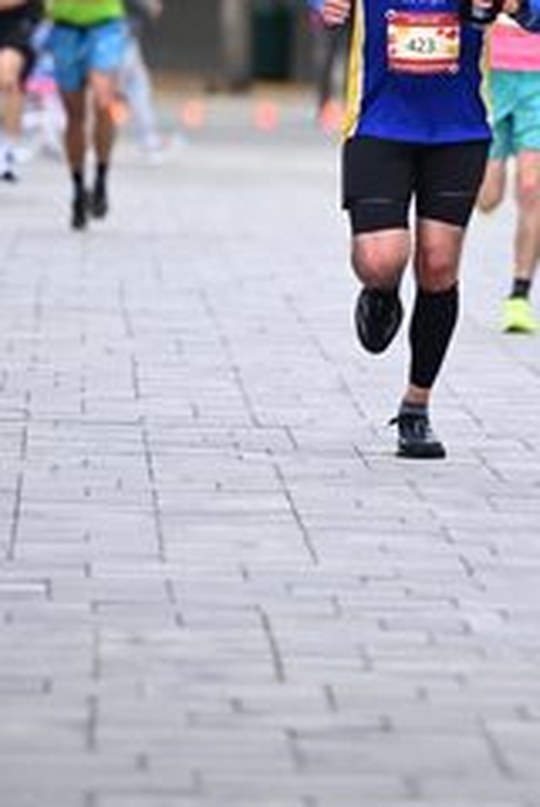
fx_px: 9018
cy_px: -7
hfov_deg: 3.4
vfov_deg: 5.1
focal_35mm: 402
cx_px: 457
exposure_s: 1/1600
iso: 1000
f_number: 2.8
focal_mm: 175
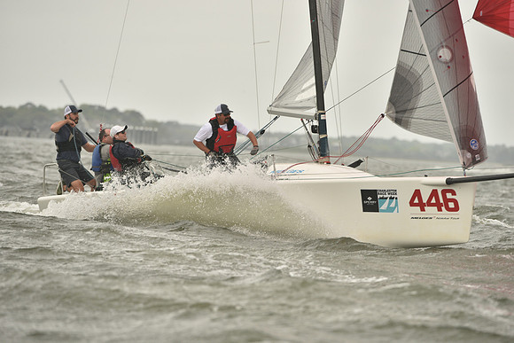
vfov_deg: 3.4
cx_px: 257
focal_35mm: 400
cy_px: 172
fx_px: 5712
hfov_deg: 5.2
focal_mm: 400
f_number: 6.3
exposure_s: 1/1000
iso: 400
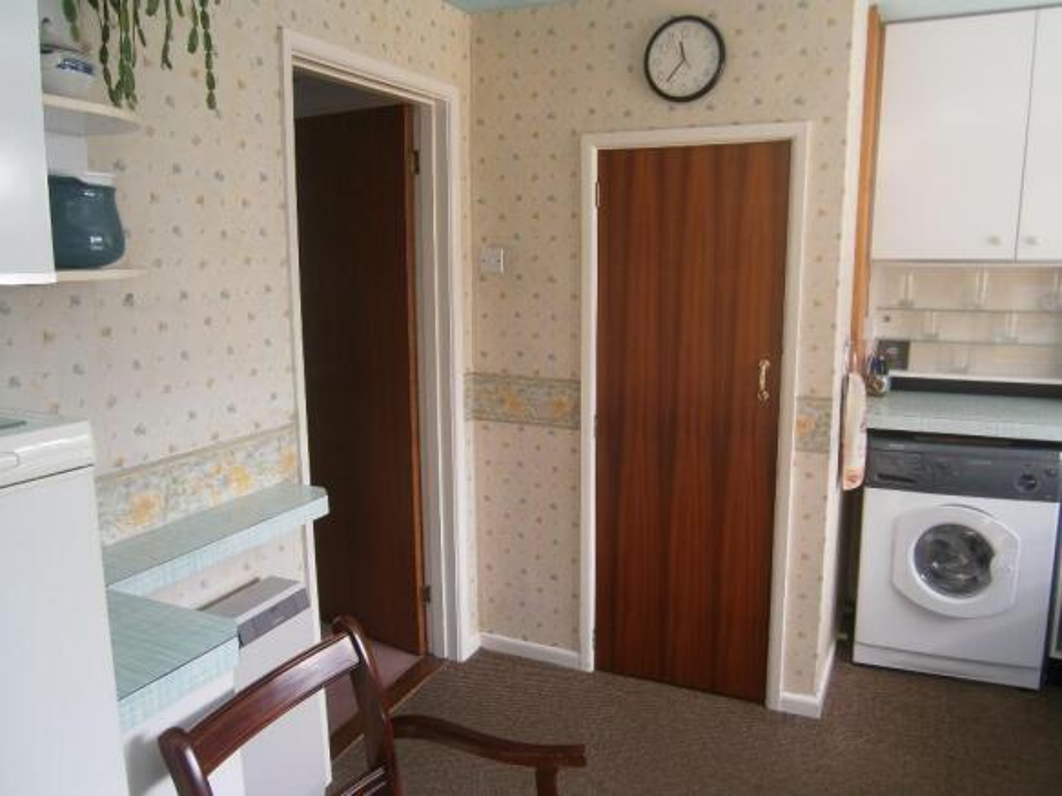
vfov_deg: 53.0
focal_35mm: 26
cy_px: 398
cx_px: 531
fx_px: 798
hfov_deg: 67.3
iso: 80
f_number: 2.8
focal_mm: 4.7
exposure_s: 1/40
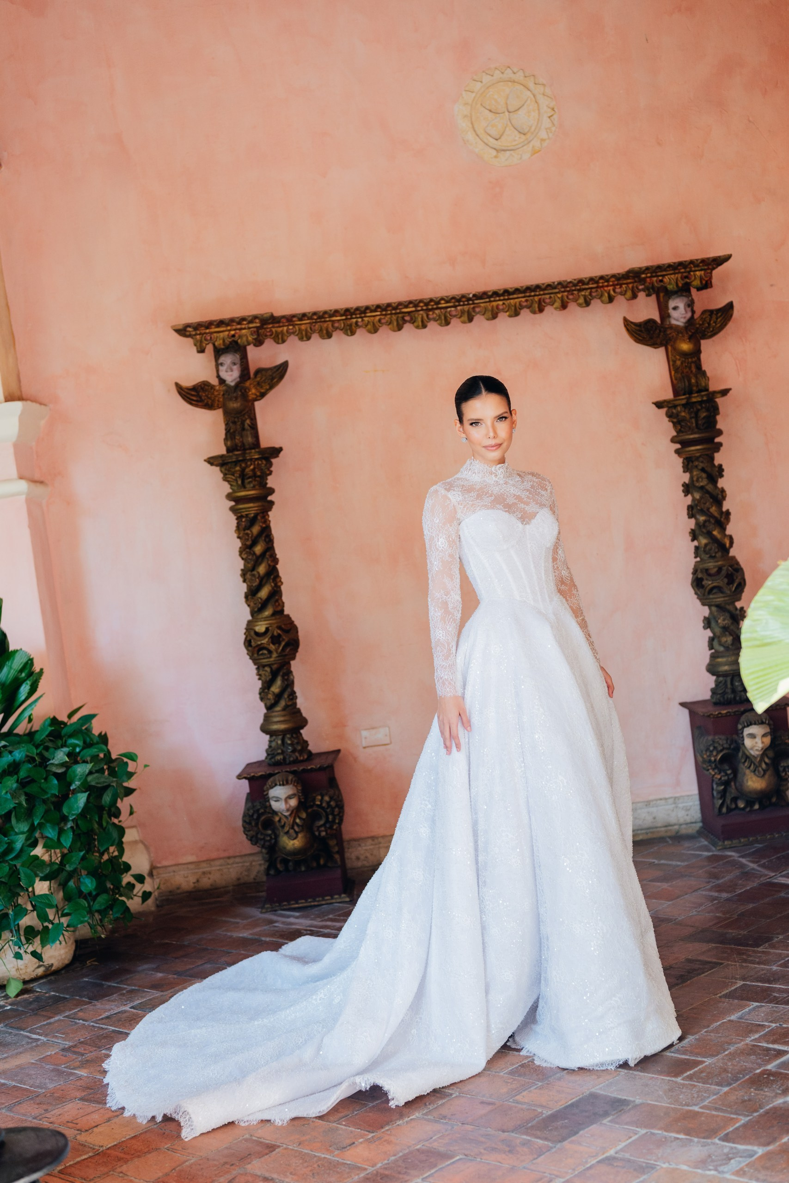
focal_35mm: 50
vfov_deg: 39.6
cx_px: 394
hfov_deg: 27.0
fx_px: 1643
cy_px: 592
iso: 500
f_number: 2.8
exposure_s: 1/320
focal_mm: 50
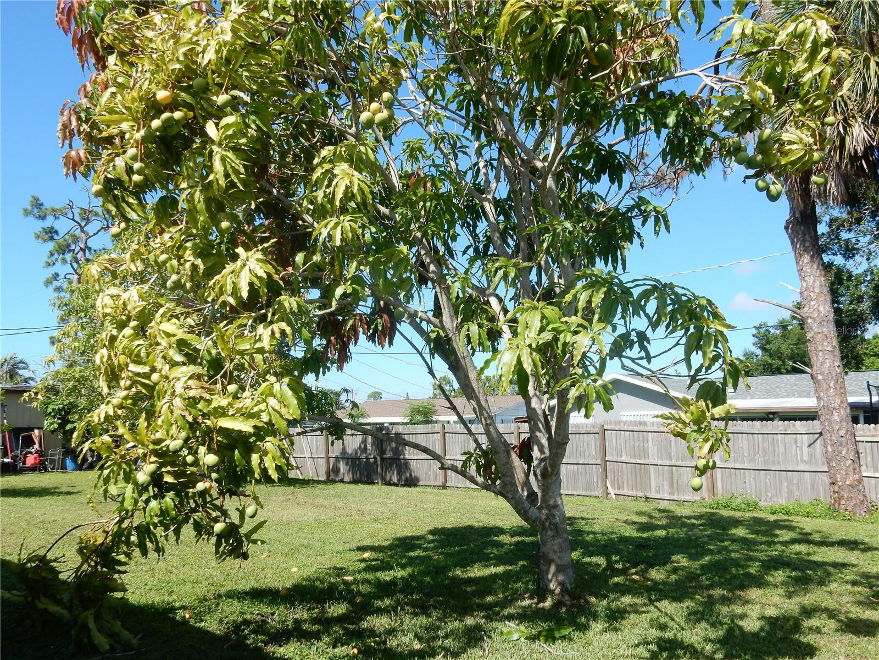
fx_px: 762
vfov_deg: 46.8
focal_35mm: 30
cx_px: 440
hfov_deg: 60.0
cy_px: 330
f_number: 4
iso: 125
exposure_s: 1/800
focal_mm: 5.4
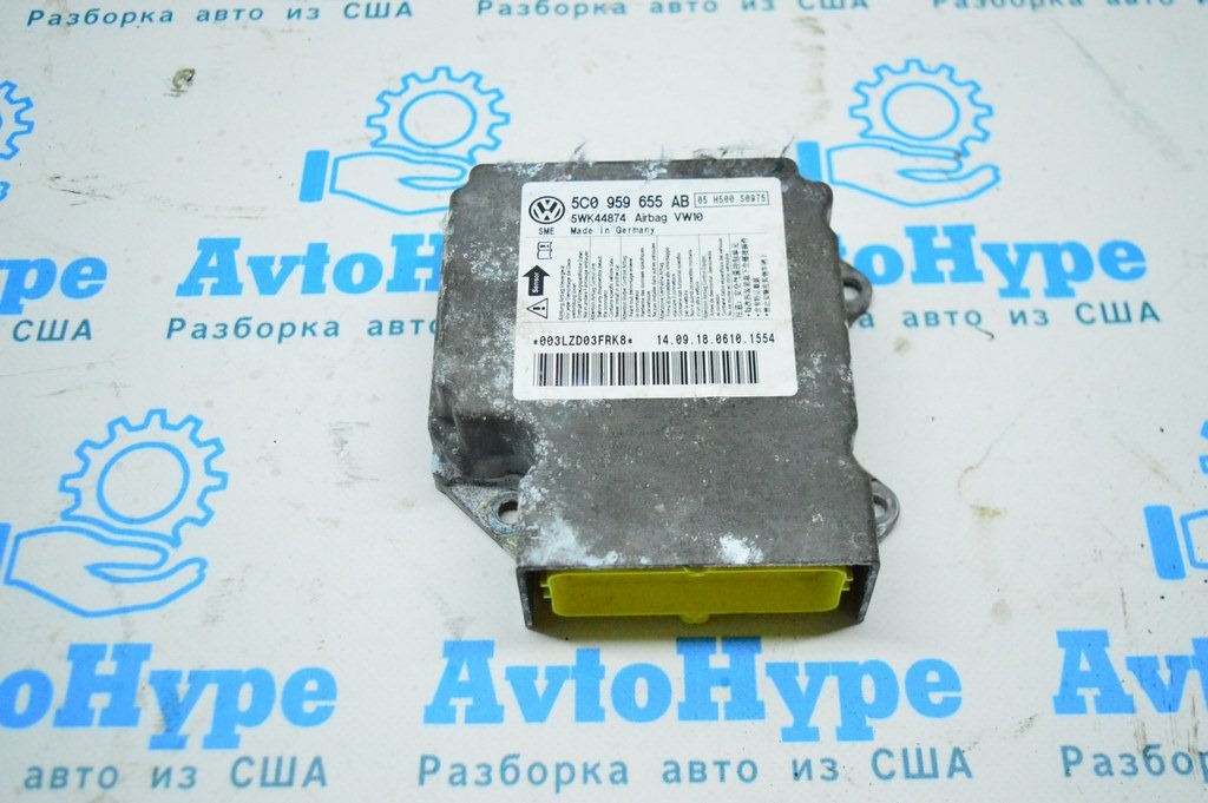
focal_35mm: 39
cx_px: 604
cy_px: 402
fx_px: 1308
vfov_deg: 34.2
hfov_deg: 49.6
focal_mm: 26
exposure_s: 1/800
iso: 6400
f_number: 4
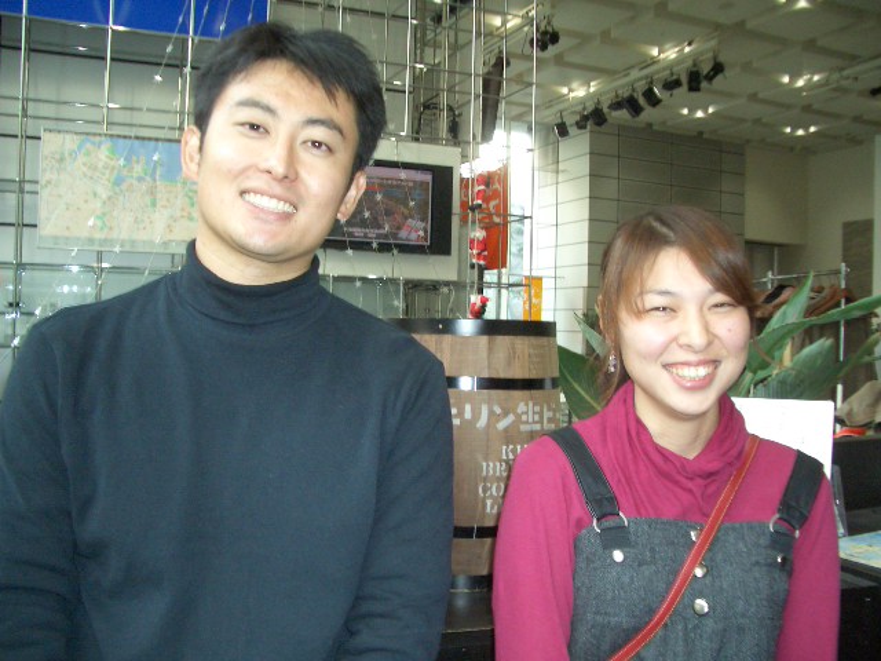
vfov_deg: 40.7
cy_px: 330
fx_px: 891
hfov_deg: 52.6
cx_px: 440
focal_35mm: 35
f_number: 2.6
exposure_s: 1/60
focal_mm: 5.8
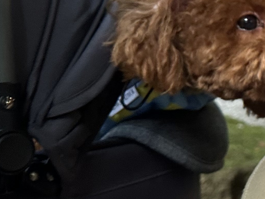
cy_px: 9
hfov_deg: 17.6
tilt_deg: -1.8
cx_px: 447
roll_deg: +0.9
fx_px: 720
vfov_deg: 15.5
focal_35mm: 94
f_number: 1.78
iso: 320
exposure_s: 1/50
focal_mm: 6.86
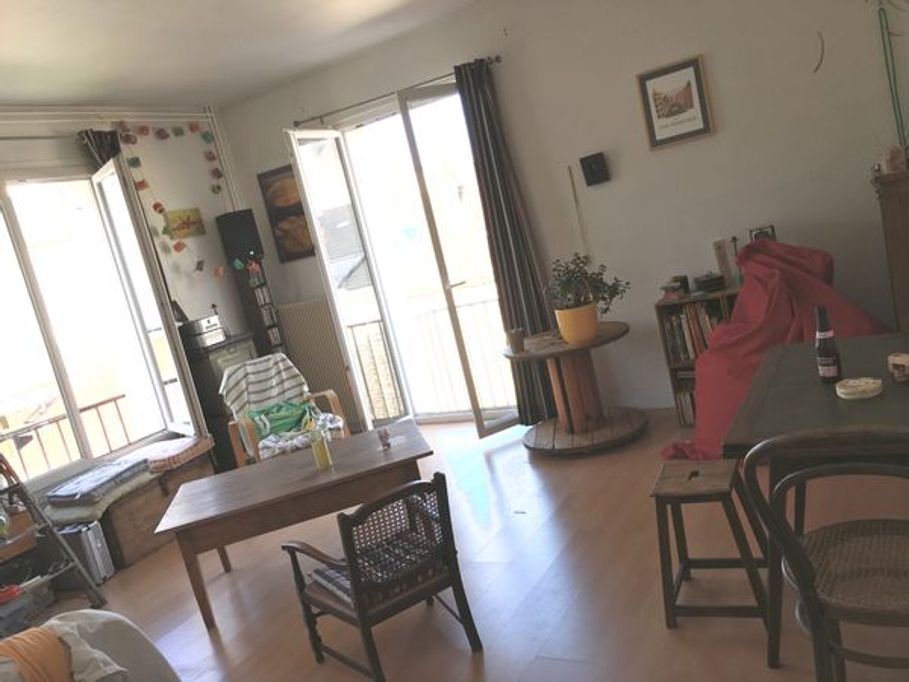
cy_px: 341
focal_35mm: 29
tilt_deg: -7.3
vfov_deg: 48.2
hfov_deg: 61.7
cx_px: 454
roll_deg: +13.9
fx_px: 762
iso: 25
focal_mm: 4.15
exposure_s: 1/153
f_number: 2.2
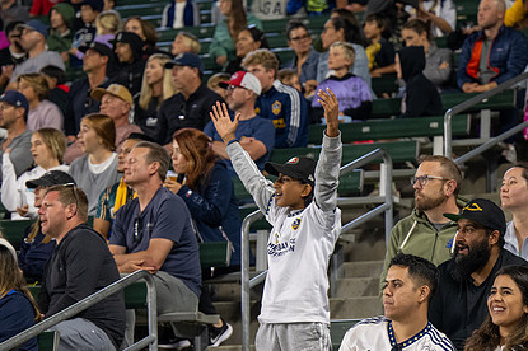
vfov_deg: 8.0
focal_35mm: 172
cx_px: 294
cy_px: 223
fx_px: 2521
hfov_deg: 12.0
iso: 1250
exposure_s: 1/200
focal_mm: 82
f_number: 2.8
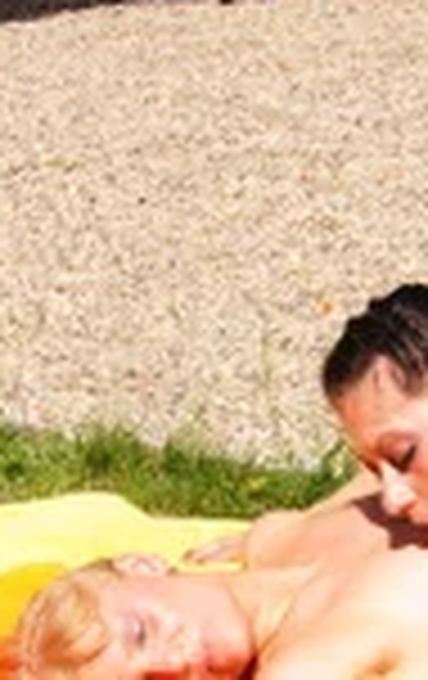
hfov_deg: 13.4
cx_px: 423
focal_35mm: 97
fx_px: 1802
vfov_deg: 21.3
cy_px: 446
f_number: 11
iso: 400
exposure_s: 1/350
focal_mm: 24
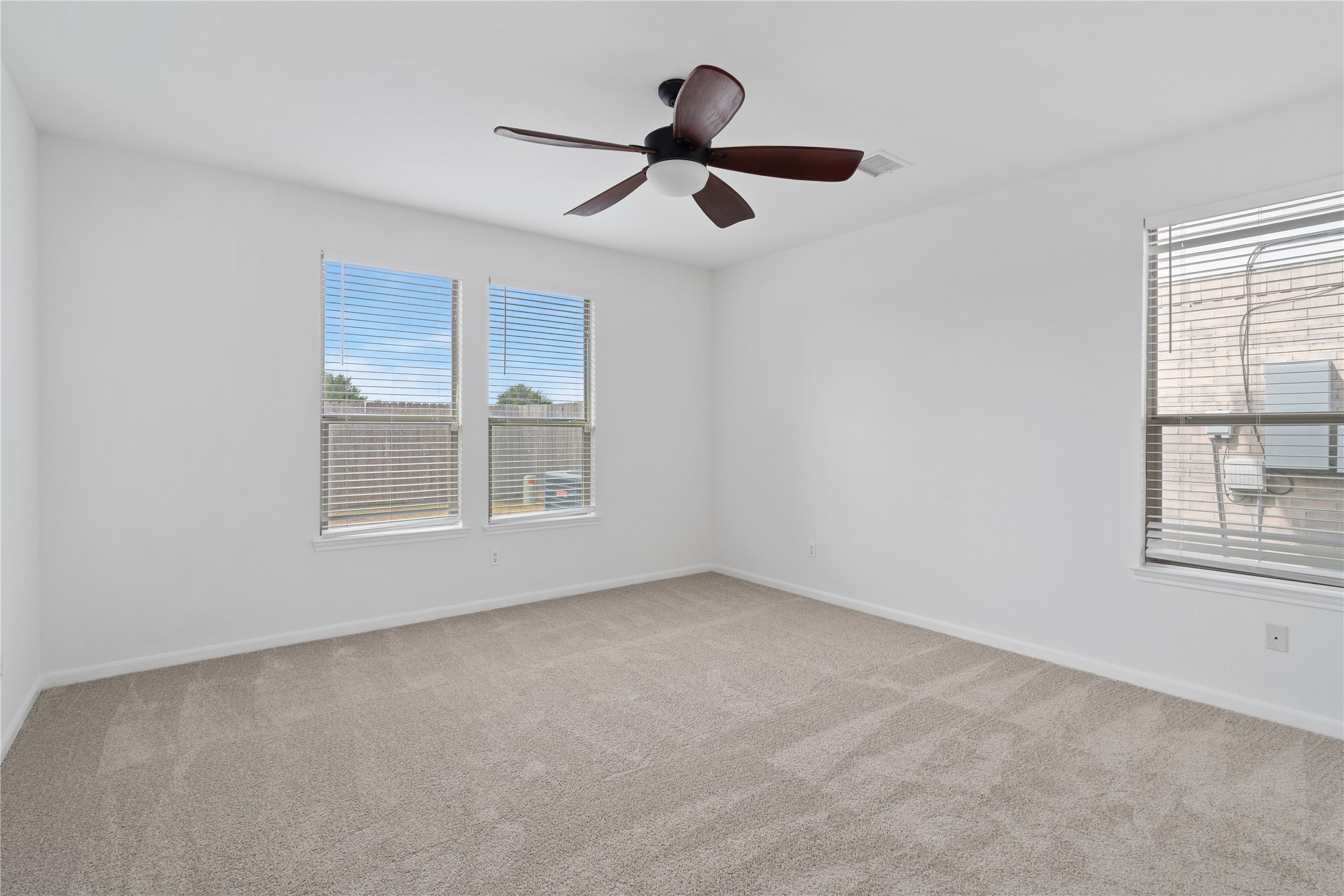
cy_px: 448
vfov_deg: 73.7
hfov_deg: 96.7
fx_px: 597
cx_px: 672
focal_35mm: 16
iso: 500
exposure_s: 1/30
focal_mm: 16
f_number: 8
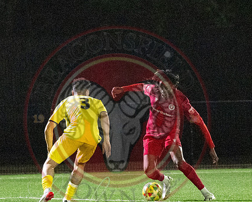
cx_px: 130
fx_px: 3774
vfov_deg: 3.1
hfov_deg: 3.8
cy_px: 120
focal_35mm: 506
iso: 8000
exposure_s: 1/1000
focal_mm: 150
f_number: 2.8
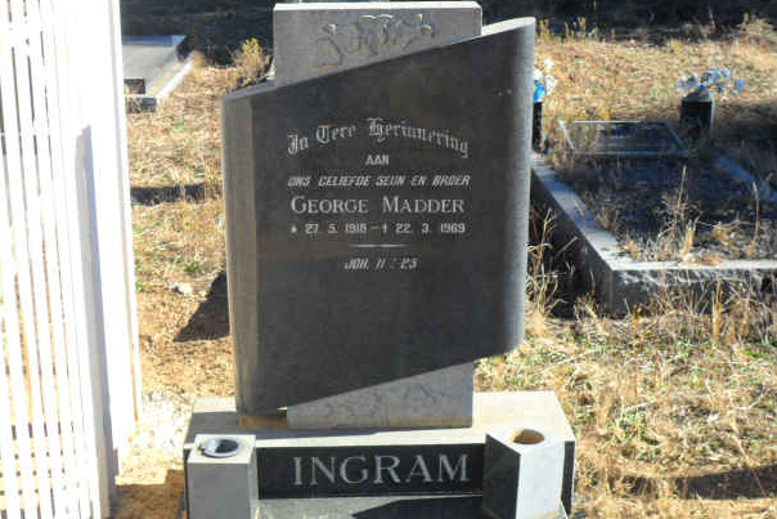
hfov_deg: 36.2
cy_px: 290
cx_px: 394
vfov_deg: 24.6
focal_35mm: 55
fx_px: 1187
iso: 100
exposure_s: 1/180
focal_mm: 9.3
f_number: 5
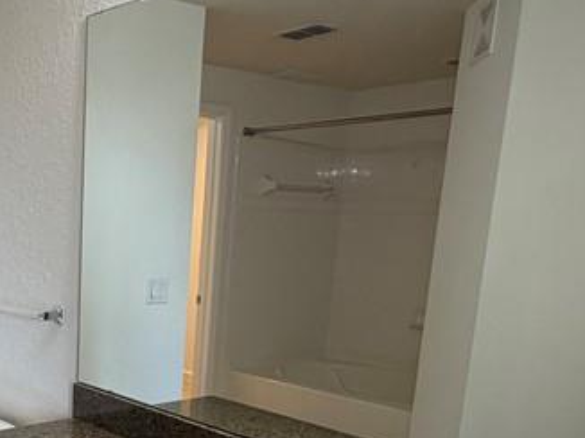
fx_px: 743
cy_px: 388
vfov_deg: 31.4
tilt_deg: -13.7
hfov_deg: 40.2
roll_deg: -0.4
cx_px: 72
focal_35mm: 44
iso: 200
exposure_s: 1/120
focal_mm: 2.22
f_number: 2.2
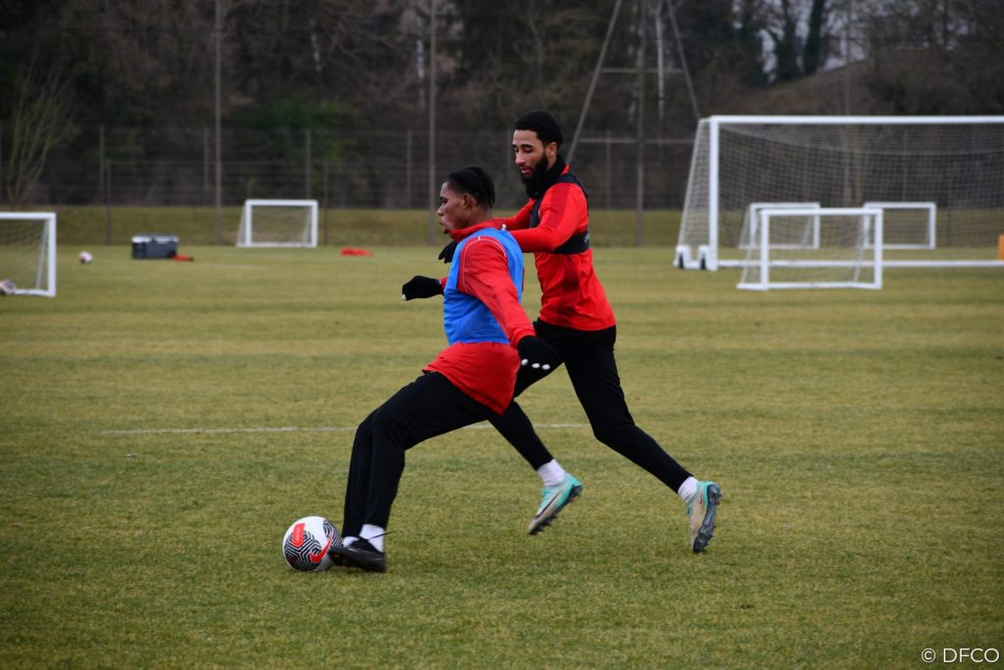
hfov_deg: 9.8
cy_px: 335
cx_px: 502
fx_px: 5857
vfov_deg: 6.5
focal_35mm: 210
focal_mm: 140
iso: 320
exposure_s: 1/500
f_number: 5.6
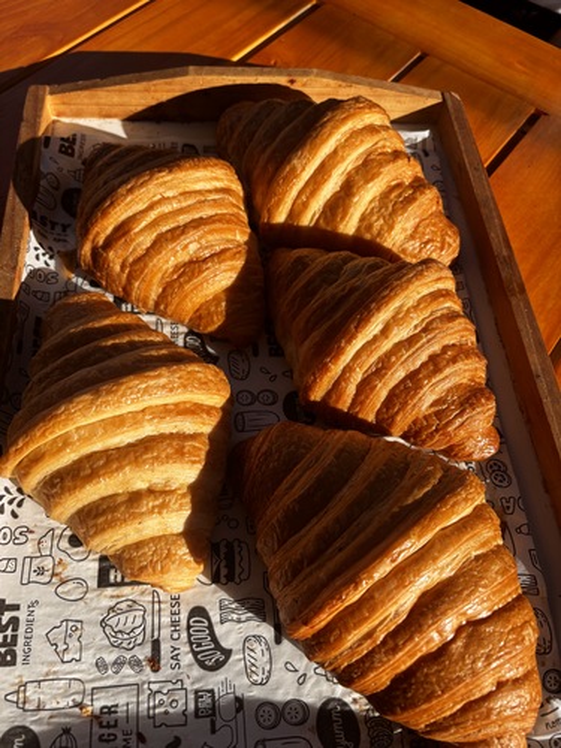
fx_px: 562
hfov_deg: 53.1
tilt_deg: -64.2
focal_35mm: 26
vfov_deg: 67.3
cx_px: 280
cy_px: 374
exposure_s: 1/2398
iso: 50
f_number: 1.6
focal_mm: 5.96
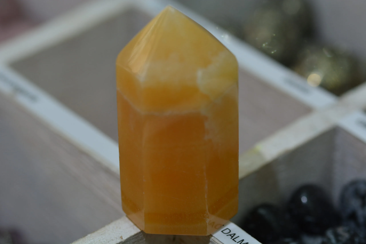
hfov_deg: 13.0
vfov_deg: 8.7
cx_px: 183
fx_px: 1602
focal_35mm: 158
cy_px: 122
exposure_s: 1/400
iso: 400
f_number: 5
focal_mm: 105
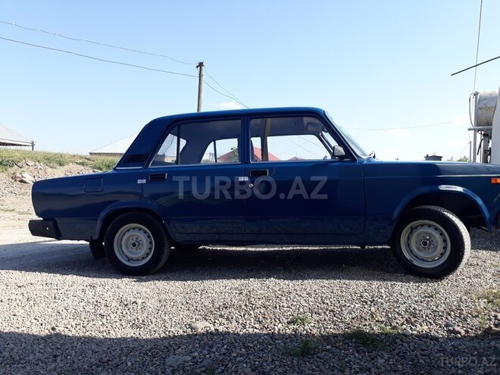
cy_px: 188
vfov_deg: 51.4
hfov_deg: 65.3
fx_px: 390
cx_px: 250
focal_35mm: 27
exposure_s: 1/765
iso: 40
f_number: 1.9
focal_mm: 3.6
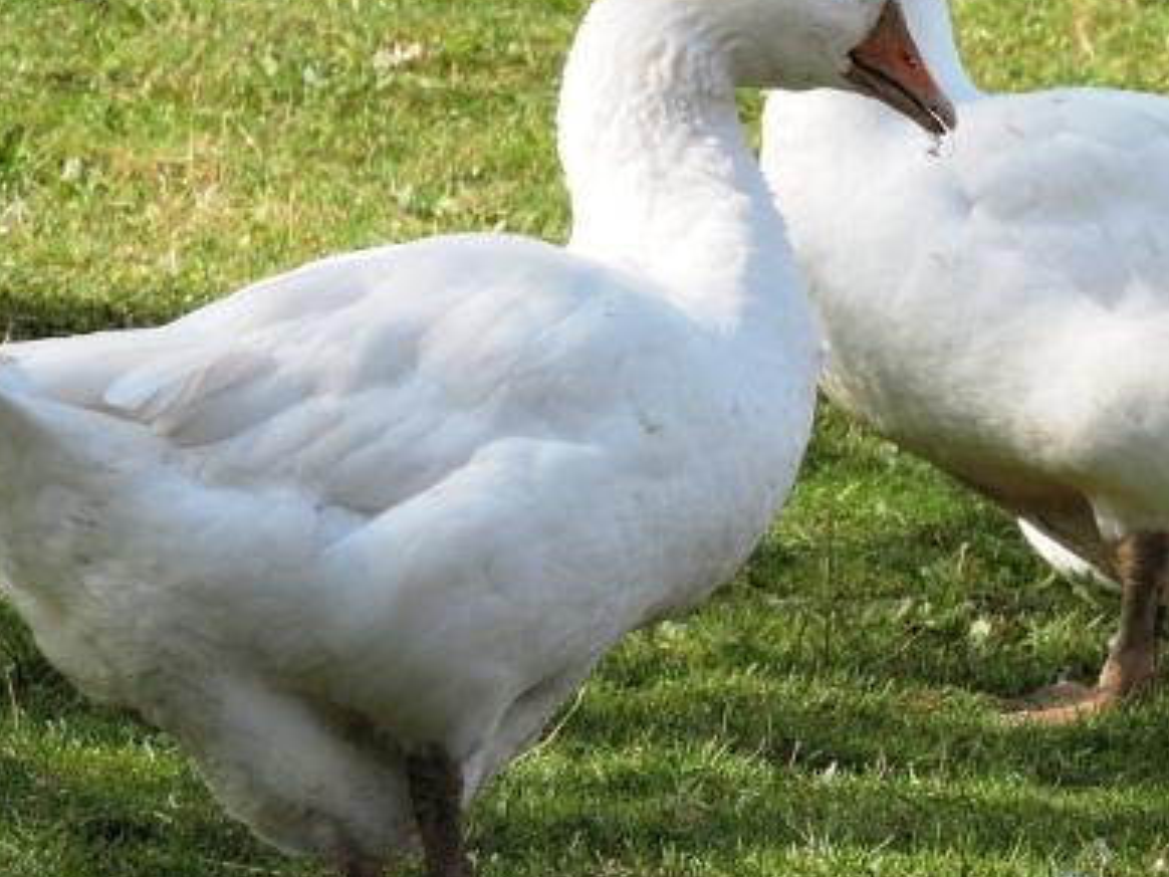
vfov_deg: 2.6
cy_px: 292
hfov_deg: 3.4
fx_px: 19621
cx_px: 1314
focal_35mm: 581
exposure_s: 1/250
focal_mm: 39.4
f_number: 5.3
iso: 100
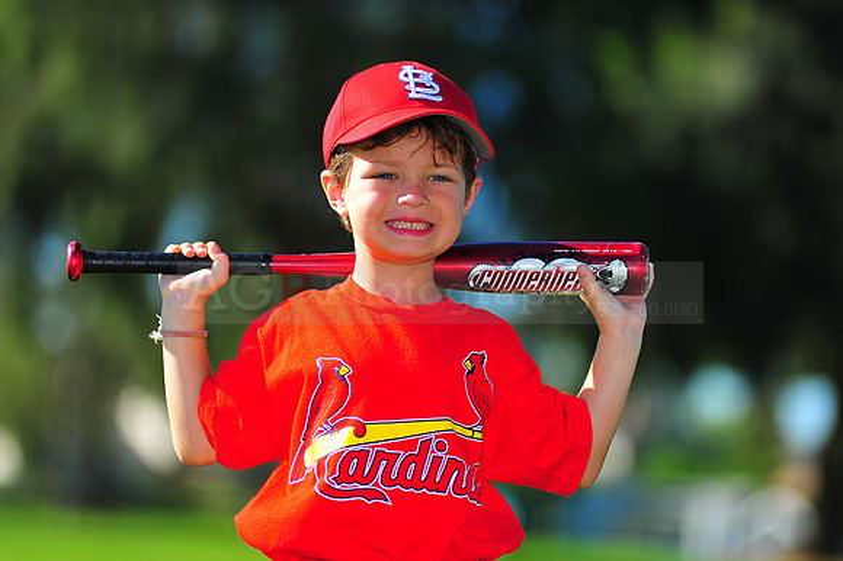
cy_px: 280
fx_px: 4212
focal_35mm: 180
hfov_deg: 11.4
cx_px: 422
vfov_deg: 7.6
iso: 200
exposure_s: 1/1600
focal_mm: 180
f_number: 3.5
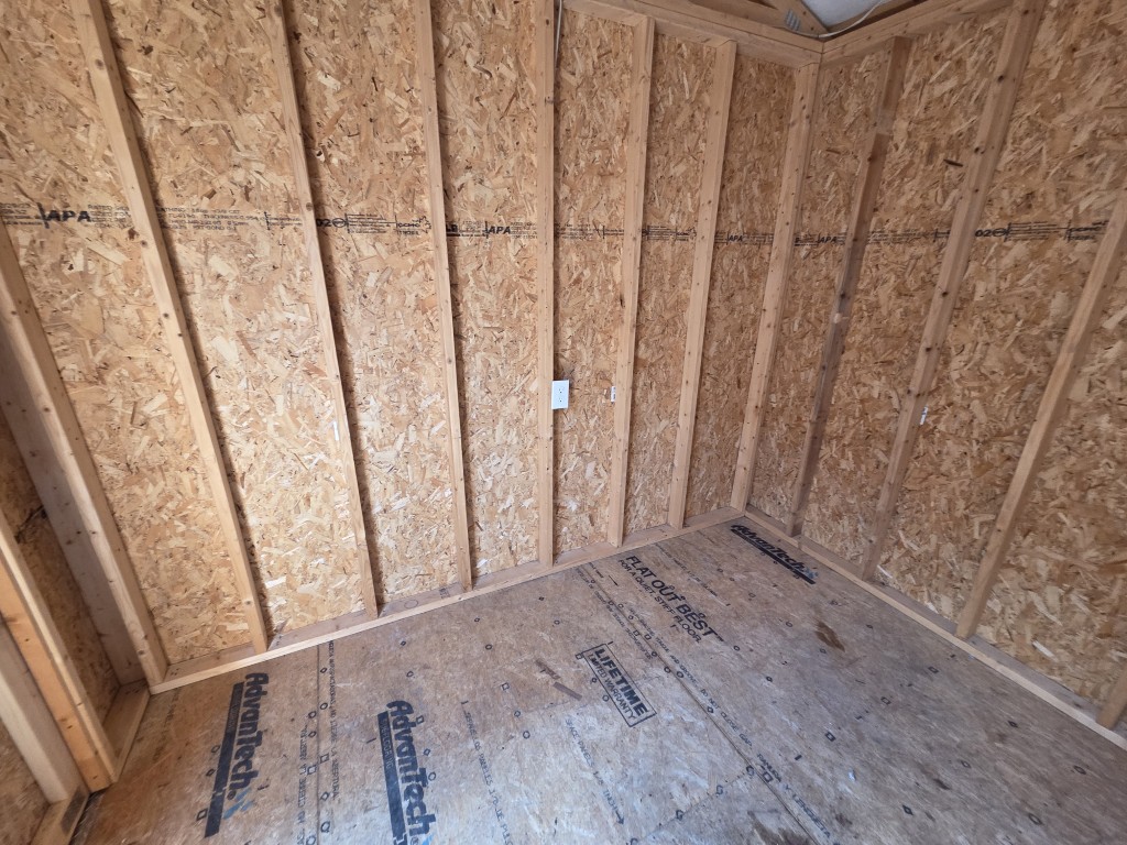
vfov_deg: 89.9
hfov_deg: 106.2
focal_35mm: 13
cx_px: 564
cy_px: 422
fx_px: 423
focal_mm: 2.2
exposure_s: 1/120
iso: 250
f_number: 2.2
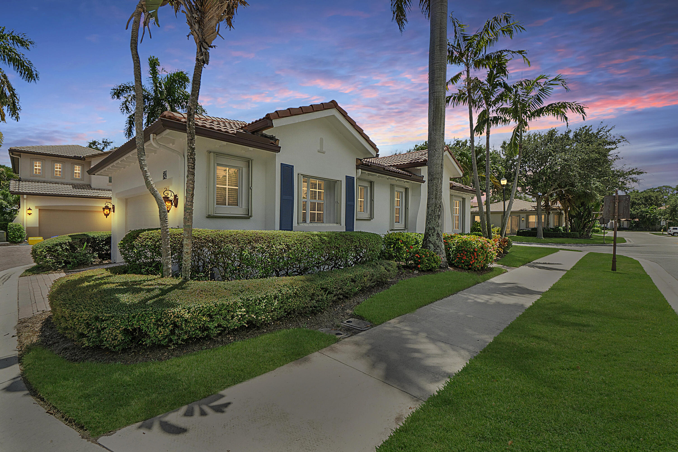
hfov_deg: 100.4
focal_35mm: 15
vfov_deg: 77.3
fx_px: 282
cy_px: 226
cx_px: 339
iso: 100
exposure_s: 1/160
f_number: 11
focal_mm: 10
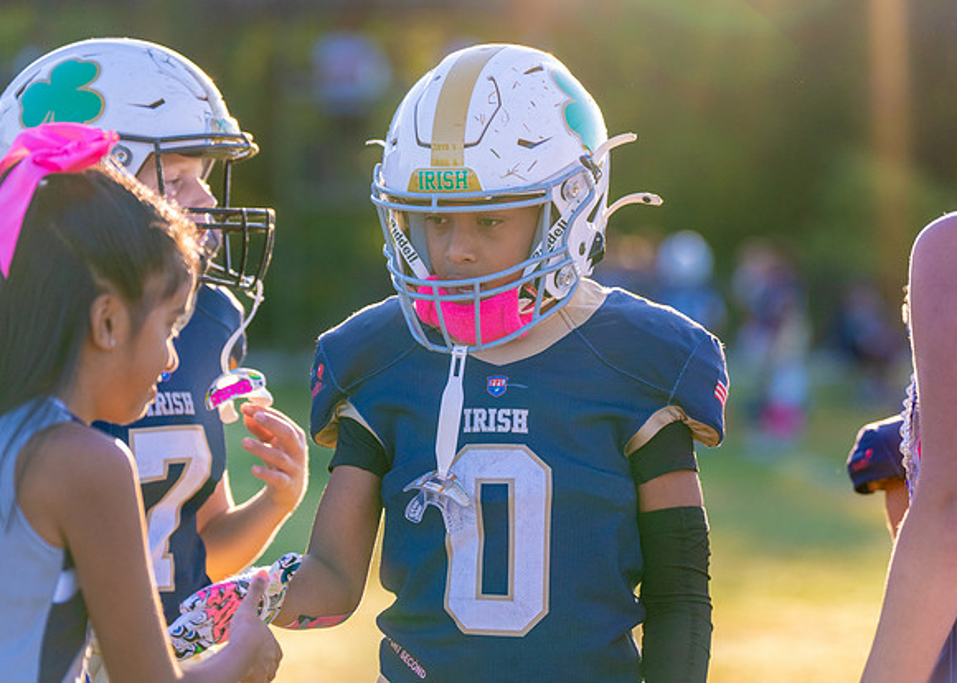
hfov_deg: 13.9
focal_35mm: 144
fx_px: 3919
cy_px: 308
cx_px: 492
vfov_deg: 10.0
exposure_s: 1/2500
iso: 640
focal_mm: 125
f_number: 2.8
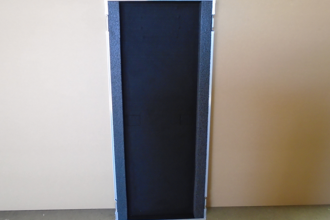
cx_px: 161
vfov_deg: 46.4
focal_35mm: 28
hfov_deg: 65.5
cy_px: 106
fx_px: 257
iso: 320
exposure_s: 1/30
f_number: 3.2
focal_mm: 4.6
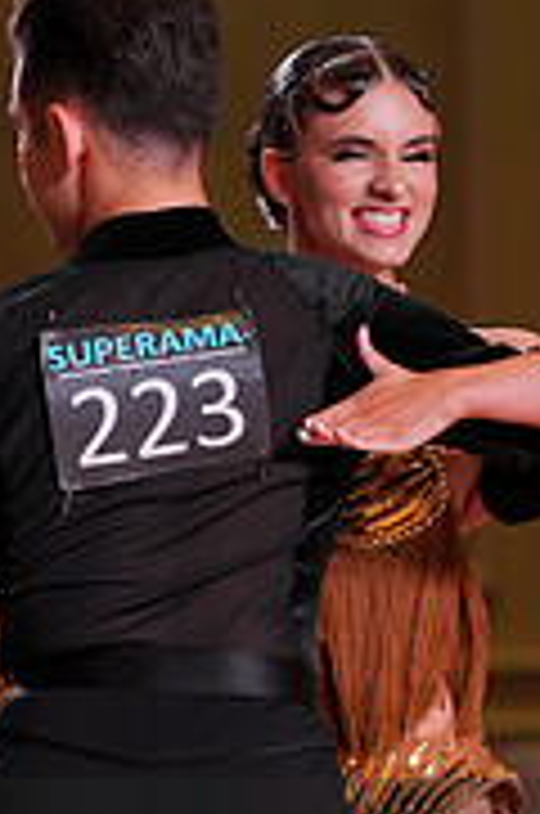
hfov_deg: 3.5
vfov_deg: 5.2
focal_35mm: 392
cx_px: 272
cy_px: 931
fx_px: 8853
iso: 500
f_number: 3.5
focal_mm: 122
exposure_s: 1/400
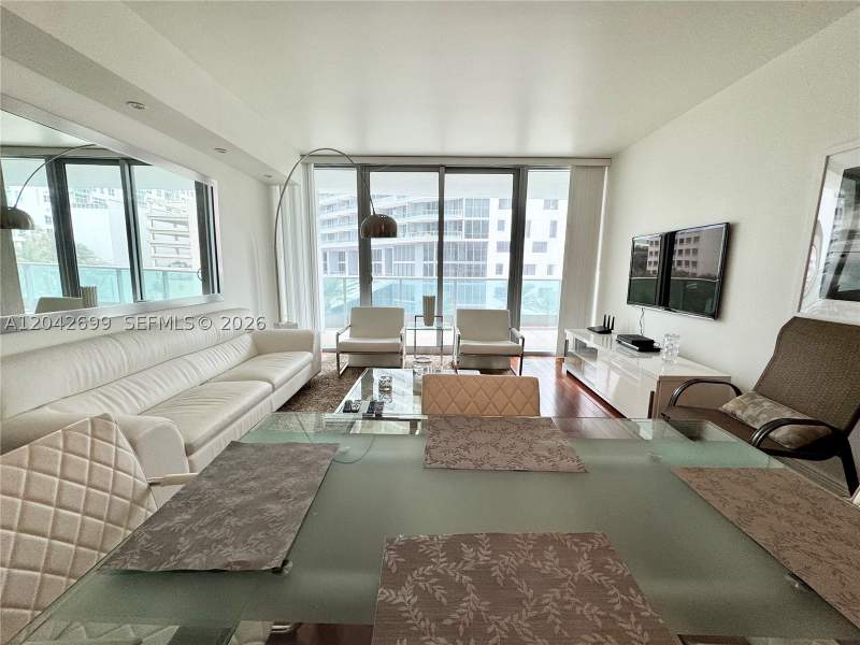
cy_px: 322
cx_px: 430
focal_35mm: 14
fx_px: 348
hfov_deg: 102.1
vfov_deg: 85.7
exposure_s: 1/120
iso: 125
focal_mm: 2.22
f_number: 2.2
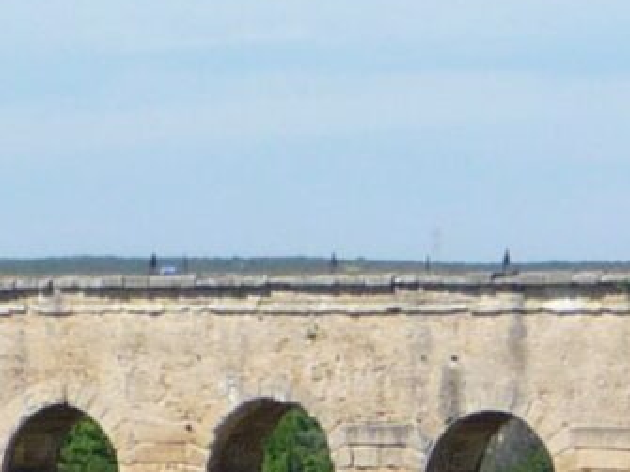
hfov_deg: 7.9
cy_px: 1508
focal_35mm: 252
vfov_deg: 5.5
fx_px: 4585
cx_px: 286
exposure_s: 1/400
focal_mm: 5.8
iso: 100
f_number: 5.6
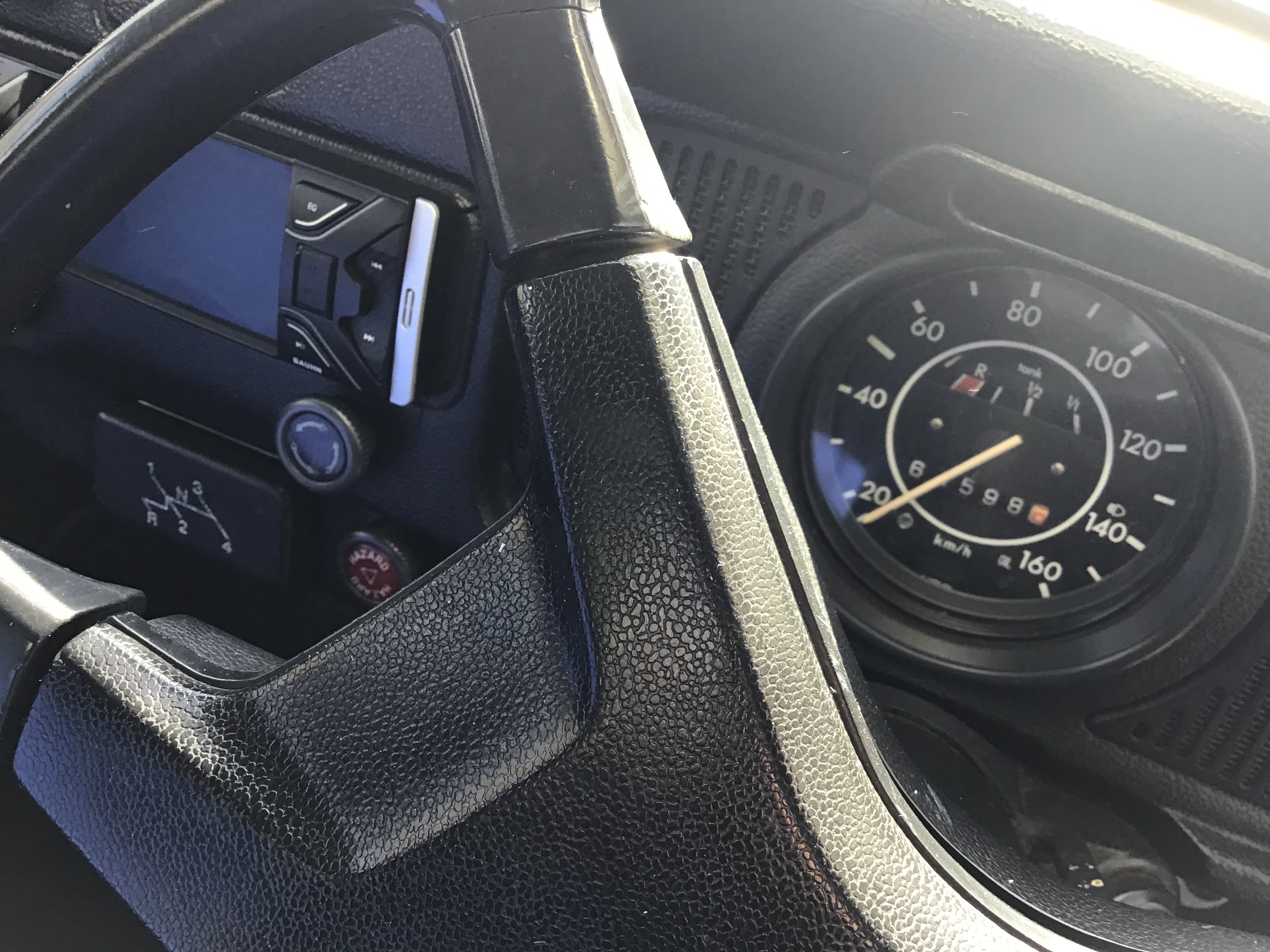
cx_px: 645
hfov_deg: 56.8
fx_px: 1174
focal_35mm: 32
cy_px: 484
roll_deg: -10.3
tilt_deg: -33.7
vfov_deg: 44.2
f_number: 2.4
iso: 25
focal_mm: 3.3
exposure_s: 1/33
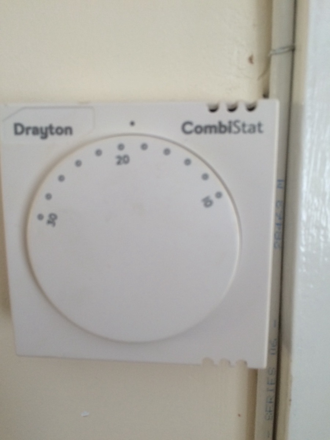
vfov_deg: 61.7
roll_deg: -1.1
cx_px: 165
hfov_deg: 48.2
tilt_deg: -10.7
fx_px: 369
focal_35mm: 29
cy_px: 220
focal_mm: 4.15
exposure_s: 1/33
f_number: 2.2
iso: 50
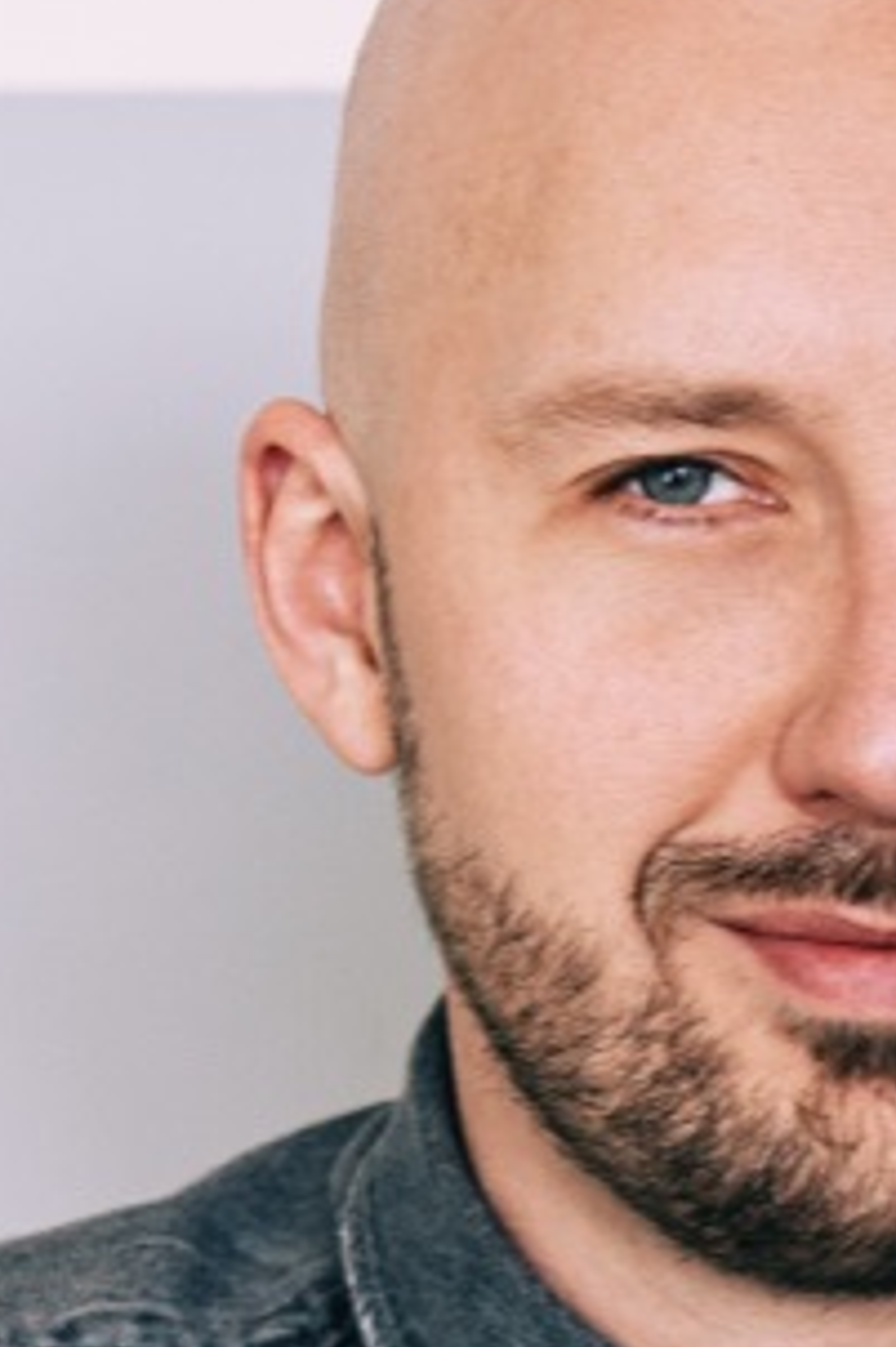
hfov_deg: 4.8
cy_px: 1985
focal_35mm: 283
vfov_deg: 7.2
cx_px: 764
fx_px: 10577
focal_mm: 61
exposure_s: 1/100
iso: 400
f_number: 4
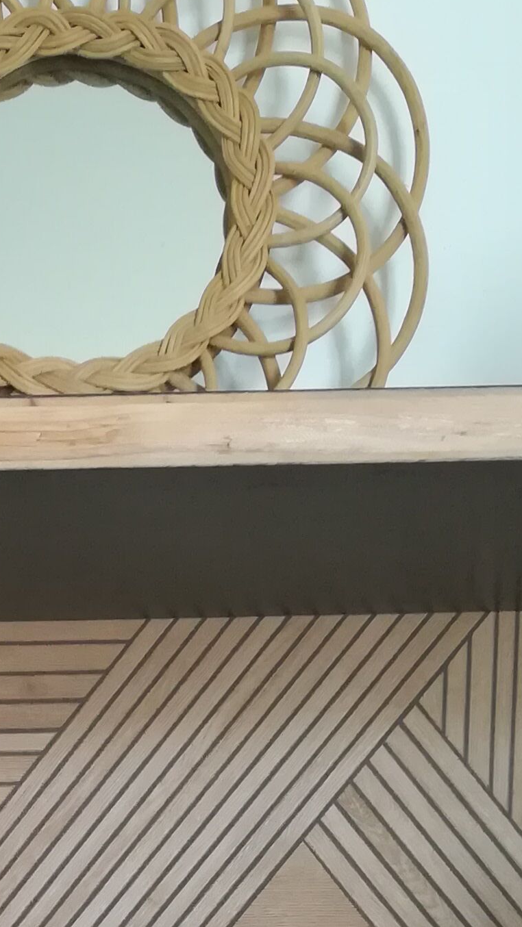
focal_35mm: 83
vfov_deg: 22.6
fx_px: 2042
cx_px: -153
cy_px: 1229
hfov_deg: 14.0
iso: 250
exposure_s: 1/33.3
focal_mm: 3.83
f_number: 2.2
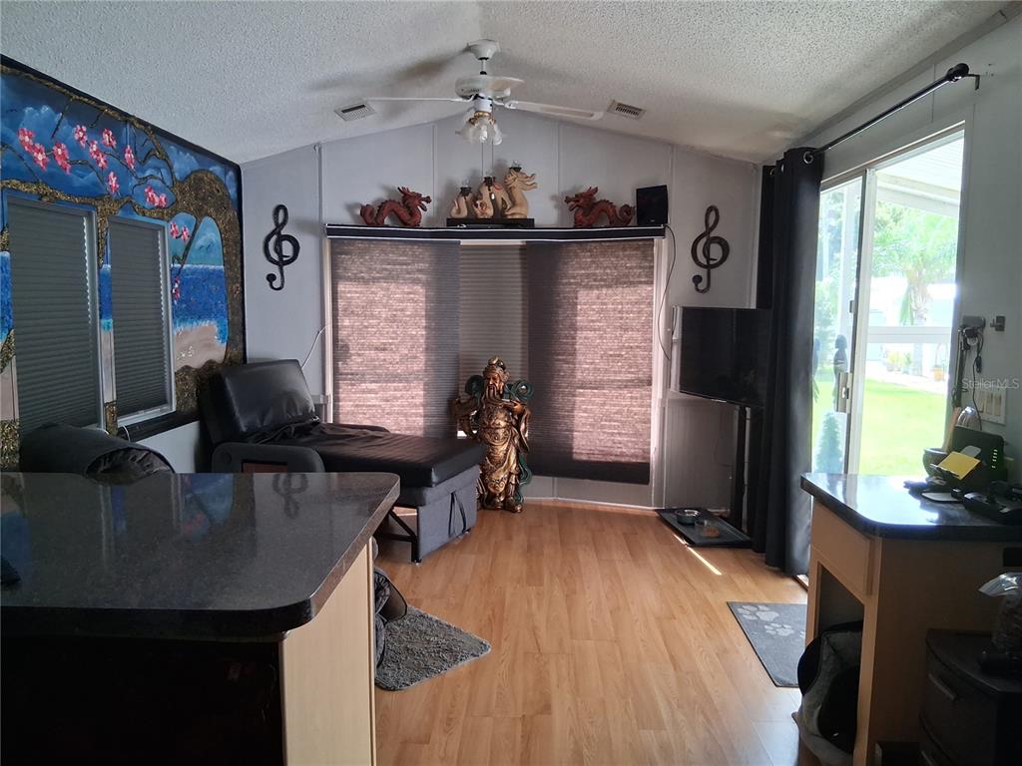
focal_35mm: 26
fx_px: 768
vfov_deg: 53.1
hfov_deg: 67.3
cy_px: 383
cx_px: 511
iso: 400
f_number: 1.8
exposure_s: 1/120
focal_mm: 3.98
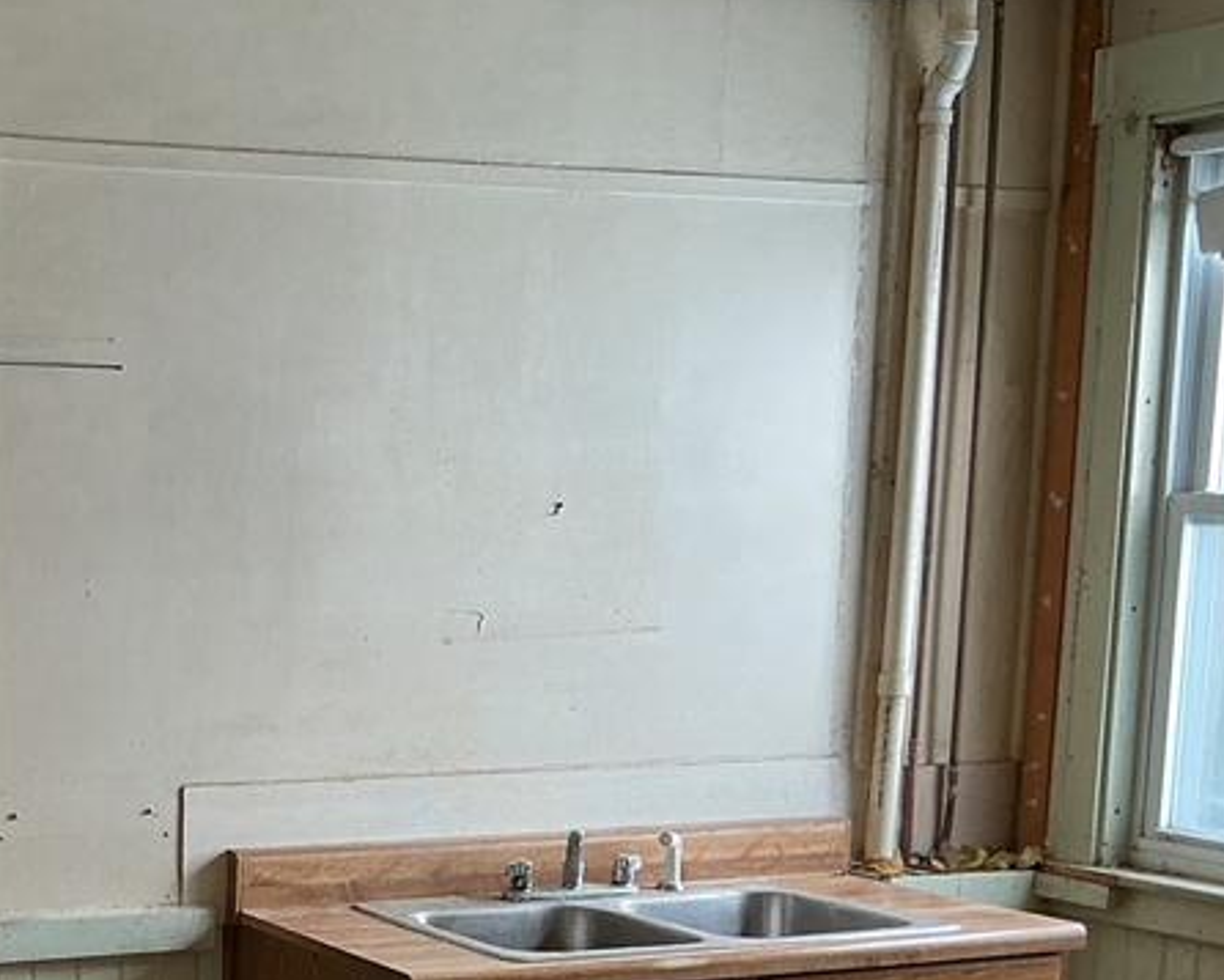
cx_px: 16
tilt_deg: -10.0
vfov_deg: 22.5
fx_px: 2355
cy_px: 996
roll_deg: +0.1
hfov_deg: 27.5
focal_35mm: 65
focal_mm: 3
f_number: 1.8
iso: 32
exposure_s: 1/60
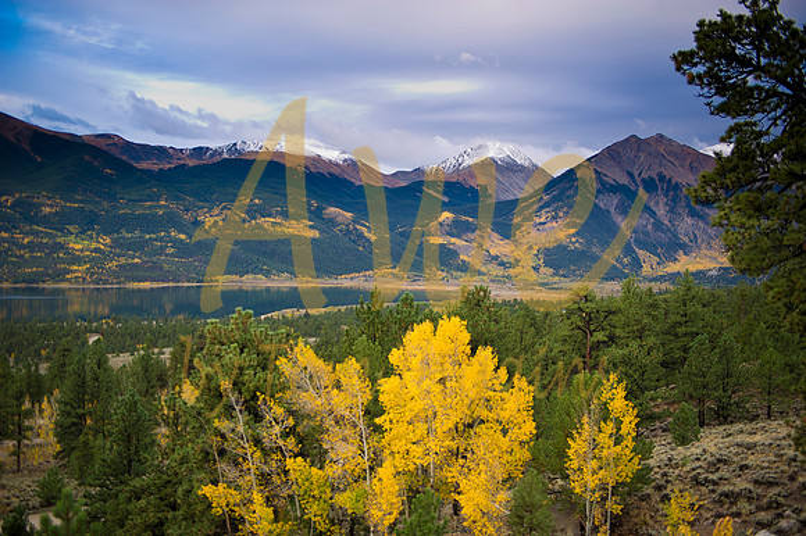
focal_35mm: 38
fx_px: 850
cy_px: 268
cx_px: 403
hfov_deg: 50.7
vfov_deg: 35.0
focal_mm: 38
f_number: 2.8
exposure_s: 1/100
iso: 200
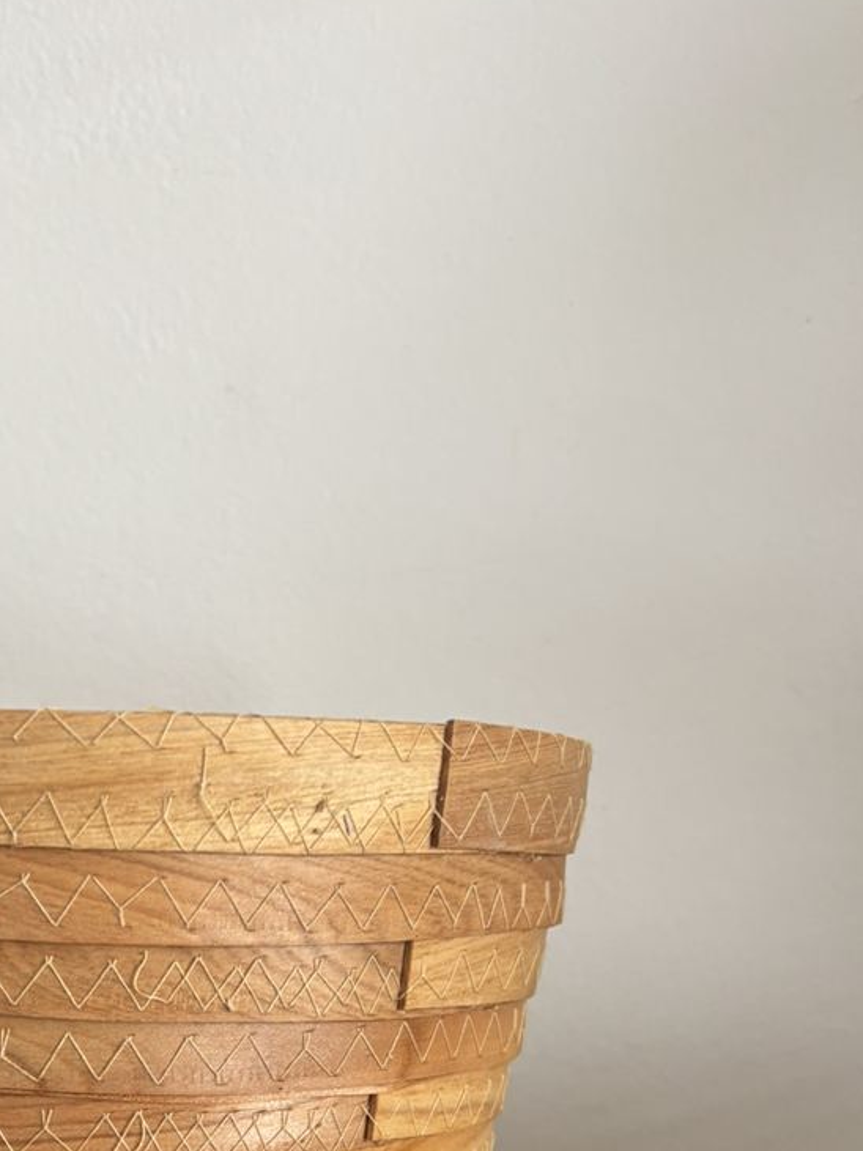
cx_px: 154
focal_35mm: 51
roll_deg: -0.9
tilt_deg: -11.5
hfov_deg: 27.9
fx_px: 1696
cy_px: 1057
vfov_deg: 35.1
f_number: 1.6
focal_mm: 5.96
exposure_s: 1/62
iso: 125
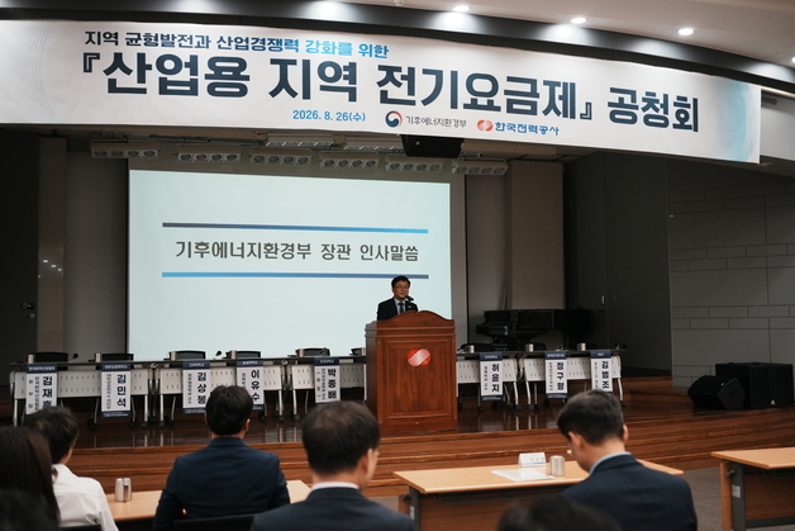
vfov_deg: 33.4
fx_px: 883
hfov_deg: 48.4
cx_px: 398
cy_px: 266
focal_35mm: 40
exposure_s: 1/400
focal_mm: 40
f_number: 2.8
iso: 800
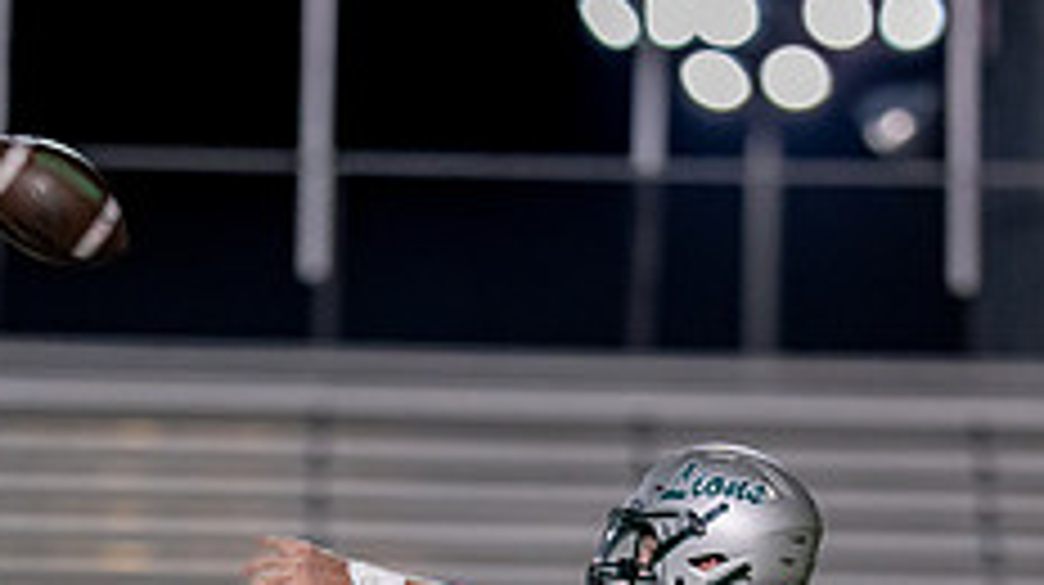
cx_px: 504
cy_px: 951
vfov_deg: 2.3
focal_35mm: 534
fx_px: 14769
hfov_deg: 4.0
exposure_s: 1/1250
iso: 1600
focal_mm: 135
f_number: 1.8
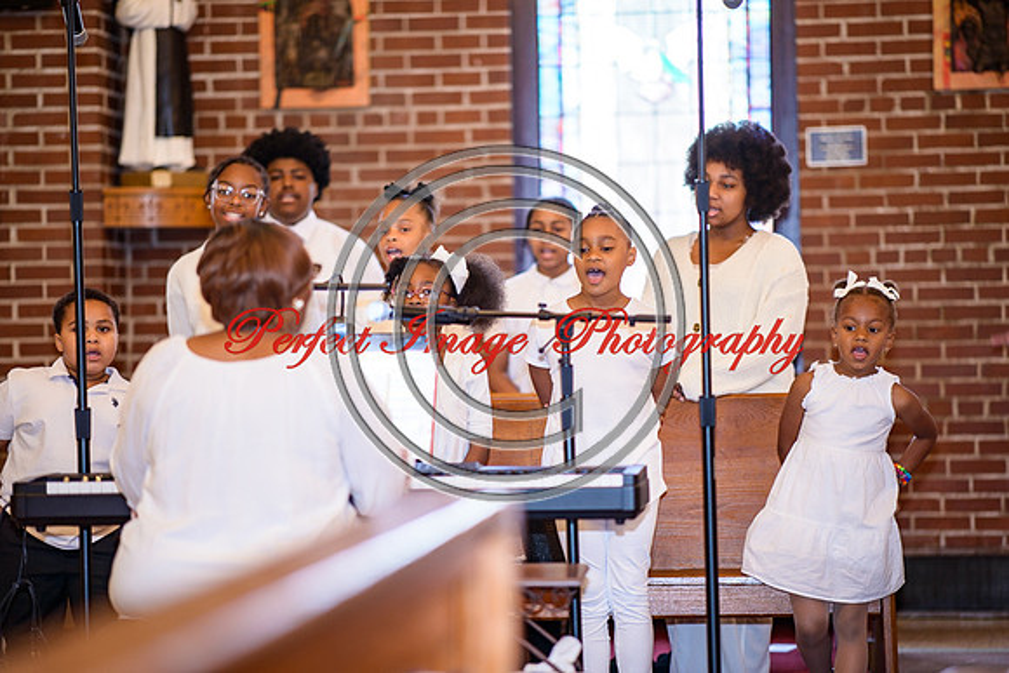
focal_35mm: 105
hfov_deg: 19.5
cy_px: 336
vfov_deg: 13.0
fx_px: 2943
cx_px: 504
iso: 180
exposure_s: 1/100
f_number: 1.4
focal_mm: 105
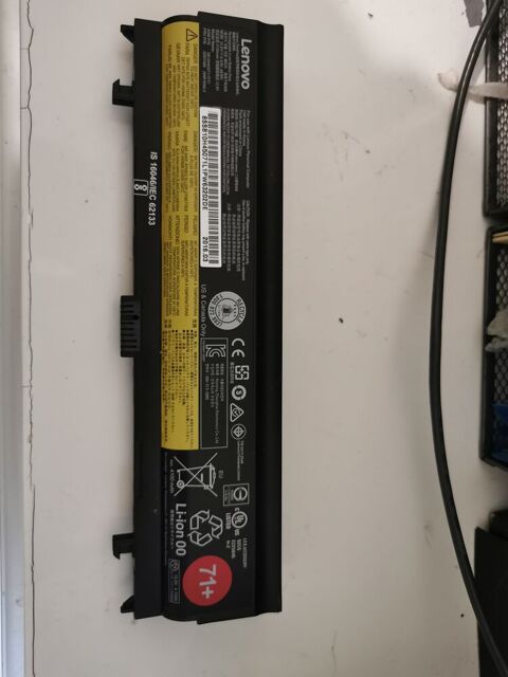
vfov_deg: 65.3
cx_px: 254
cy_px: 338
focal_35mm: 27
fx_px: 528
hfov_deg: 51.4
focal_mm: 5.58
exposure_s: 1/25
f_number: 1.8
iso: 500
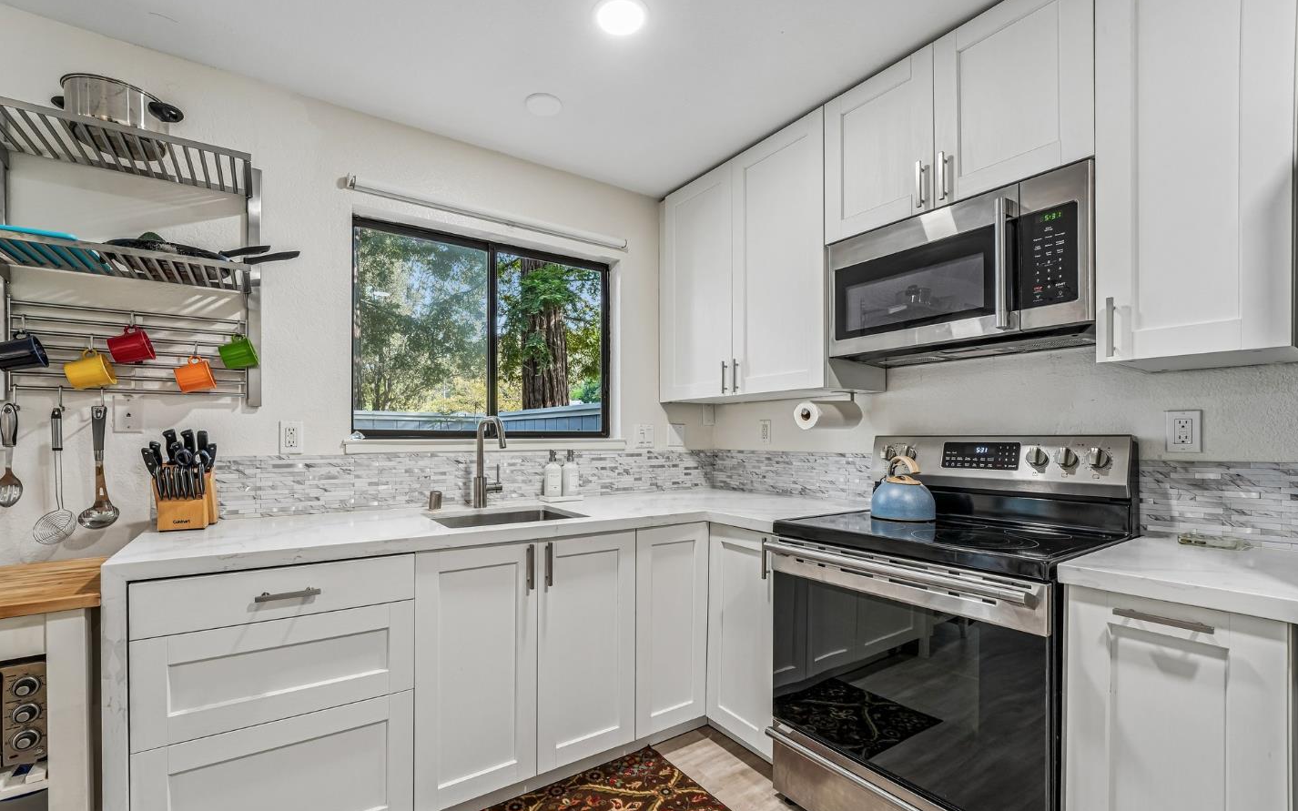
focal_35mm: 15
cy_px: 445
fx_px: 531
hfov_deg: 101.4
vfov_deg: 74.6
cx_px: 623
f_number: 8
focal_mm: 14
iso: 640
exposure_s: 1/25
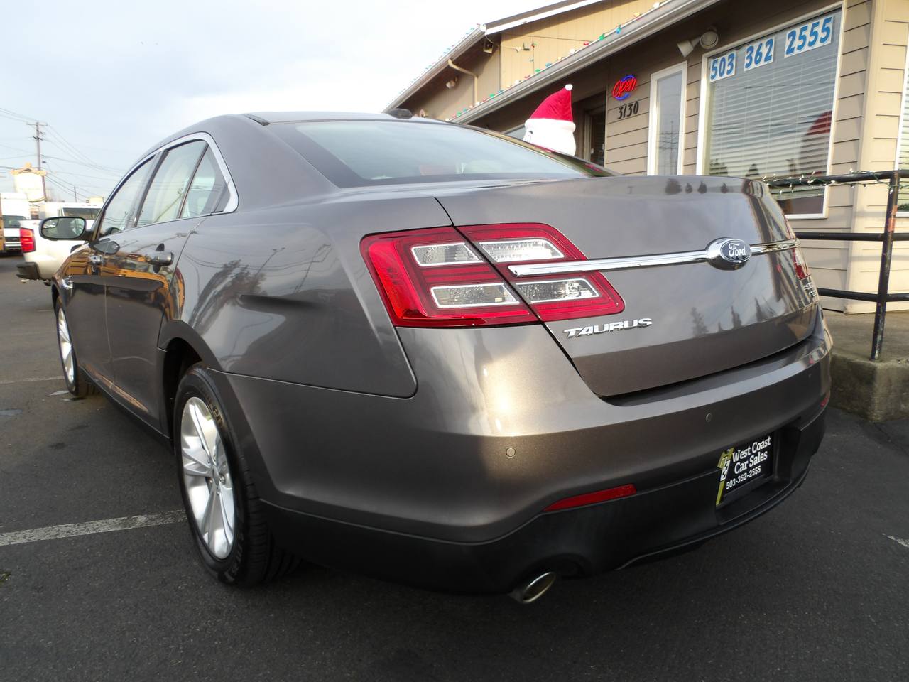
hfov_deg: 73.9
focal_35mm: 23
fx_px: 604
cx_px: 454
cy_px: 341
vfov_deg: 58.9
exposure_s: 1/88
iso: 100
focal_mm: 4.2
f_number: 4.1
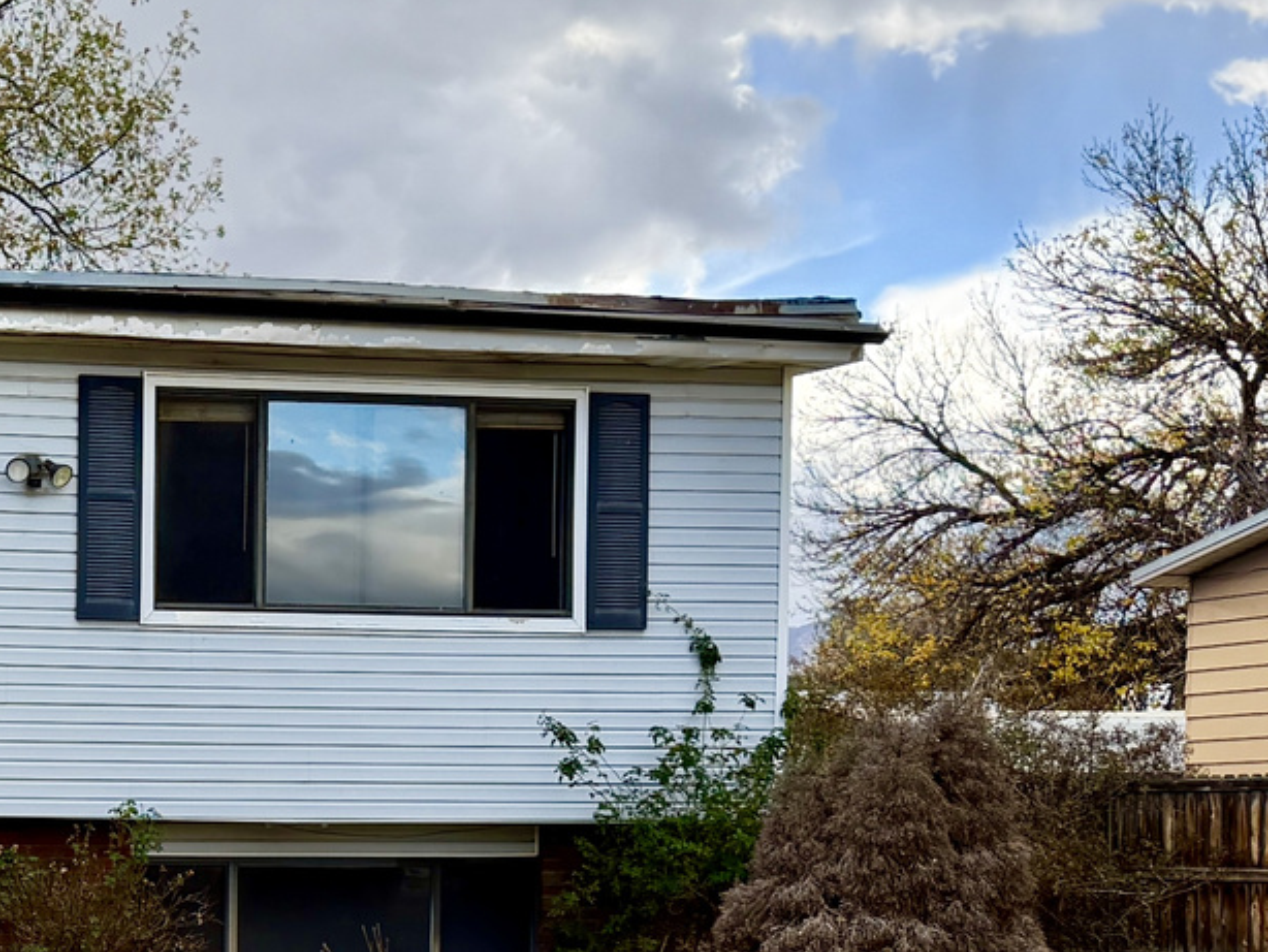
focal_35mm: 80
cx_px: -176
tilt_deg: -1.9
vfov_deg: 18.0
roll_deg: +0.4
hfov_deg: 22.8
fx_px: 2932
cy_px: 944
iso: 100
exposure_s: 1/1437
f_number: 1.78
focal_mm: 6.76
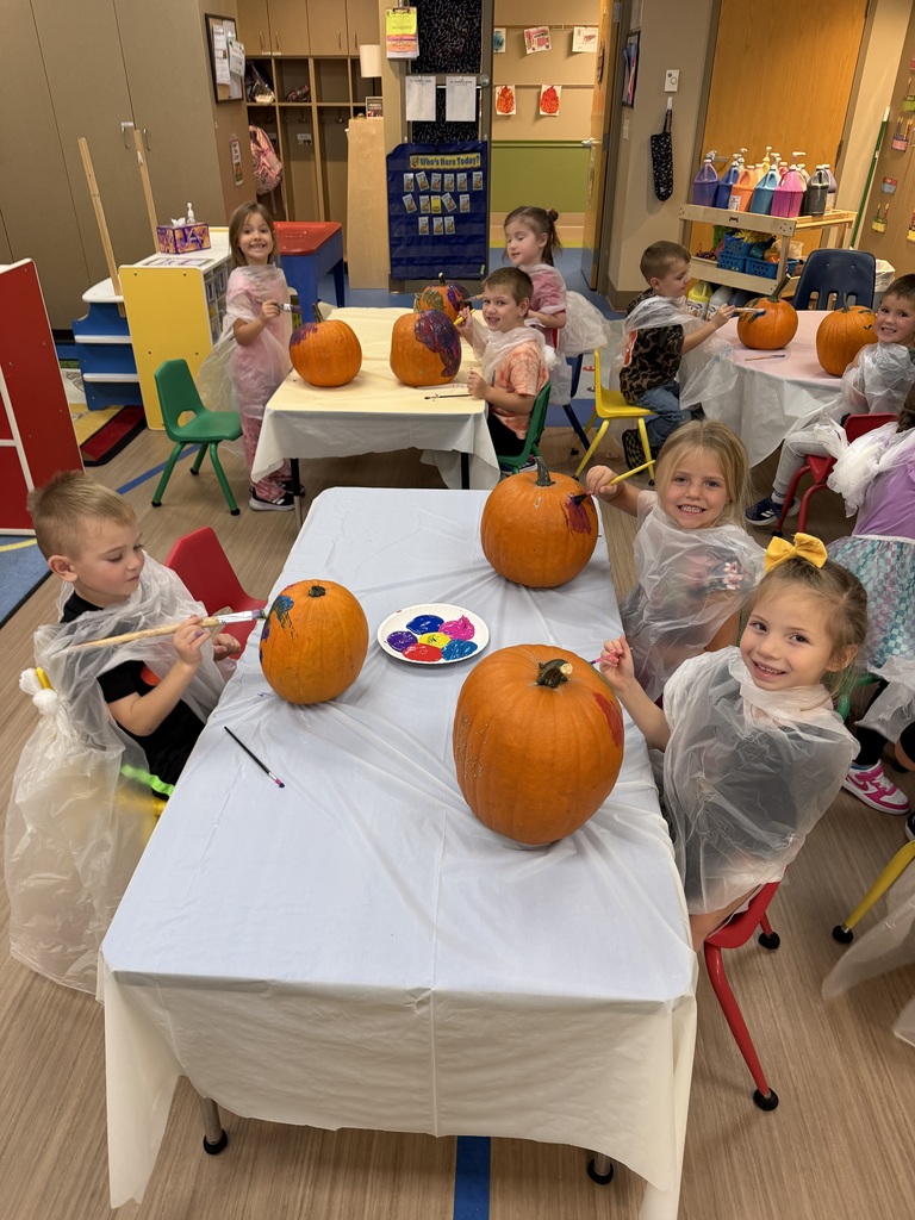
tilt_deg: -31.8
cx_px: 458
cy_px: 610
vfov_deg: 71.6
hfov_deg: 56.8
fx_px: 846
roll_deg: +1.5
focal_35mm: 24
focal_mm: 6.76
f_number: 1.78
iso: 200
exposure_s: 1/60
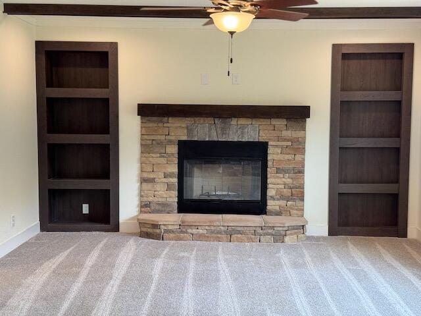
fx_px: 584
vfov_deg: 30.3
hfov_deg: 39.7
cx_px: 210
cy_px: 158
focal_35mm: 48
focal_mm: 6.76
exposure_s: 1/60
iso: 50
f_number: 1.78
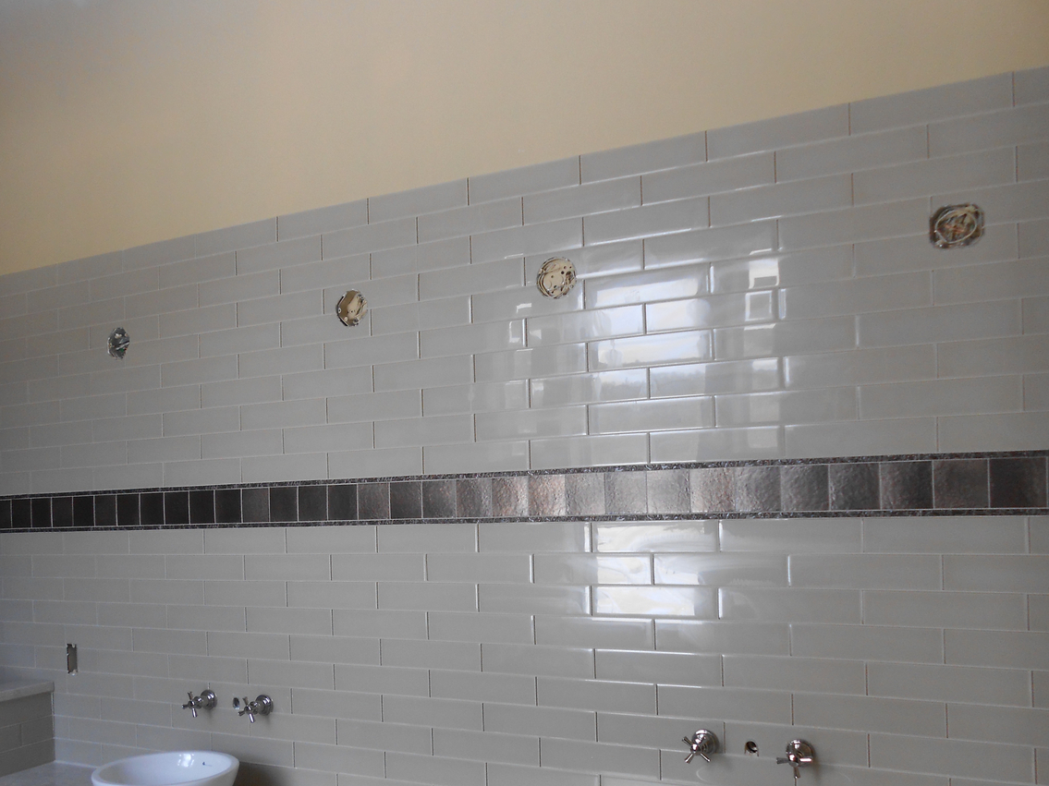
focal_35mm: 33
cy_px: 497
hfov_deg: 55.0
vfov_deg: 42.6
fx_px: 1000
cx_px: 427
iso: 125
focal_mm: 4.6
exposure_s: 1/30
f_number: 3.5
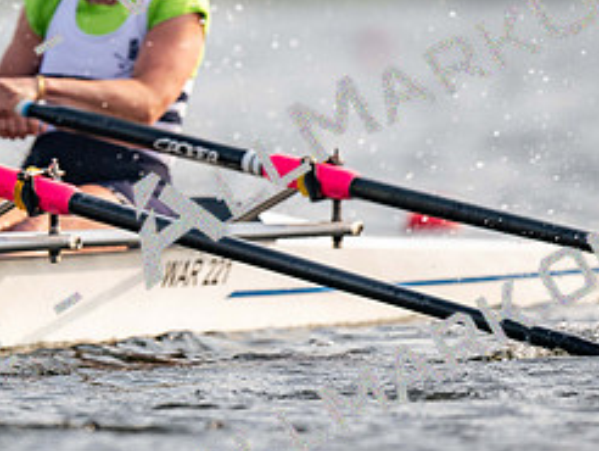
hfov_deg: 1.5
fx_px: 23557
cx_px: -75
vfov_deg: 1.1
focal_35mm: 1360
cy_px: 57
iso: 320
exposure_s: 1/2500
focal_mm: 600
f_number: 4
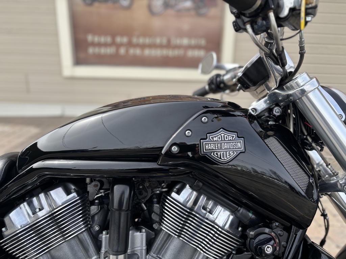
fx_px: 260
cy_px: 130
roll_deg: -2.5
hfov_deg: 67.3
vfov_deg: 53.1
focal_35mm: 26
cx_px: 173
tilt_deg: -16.1
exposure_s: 1/1263
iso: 50
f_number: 1.6
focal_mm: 5.96
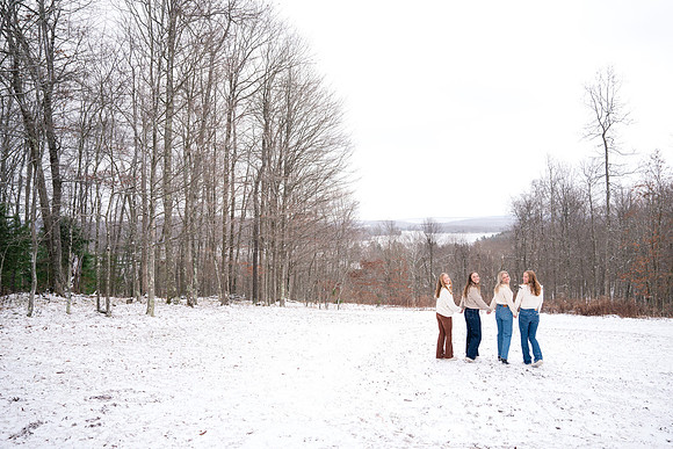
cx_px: 336
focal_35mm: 24
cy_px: 224
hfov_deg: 73.7
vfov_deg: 53.2
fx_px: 449
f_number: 3.2
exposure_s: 1/250
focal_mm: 24
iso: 400
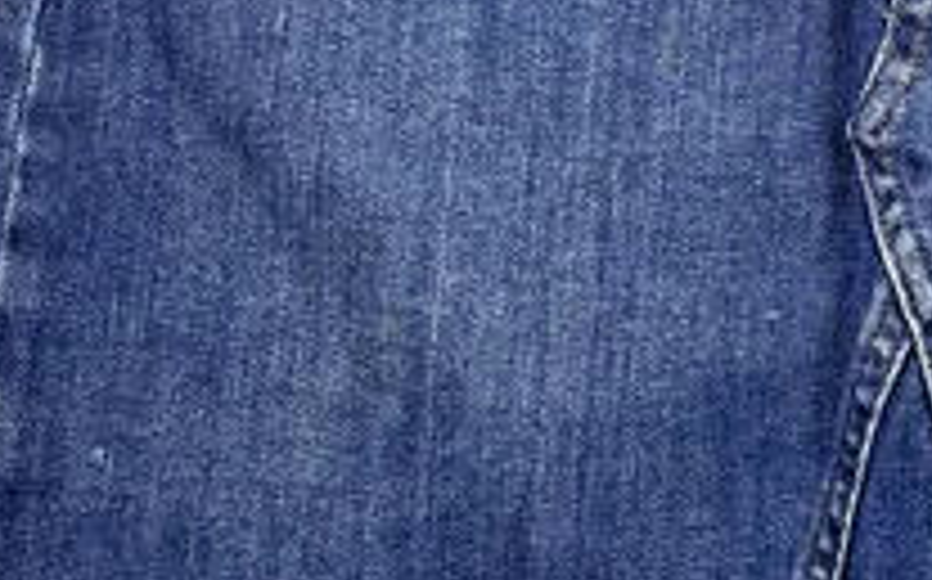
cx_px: 864
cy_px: -4
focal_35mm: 123
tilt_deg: -62.2
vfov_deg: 10.5
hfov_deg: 16.7
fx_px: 3122
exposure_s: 1/193
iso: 80
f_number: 1.78
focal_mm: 6.76
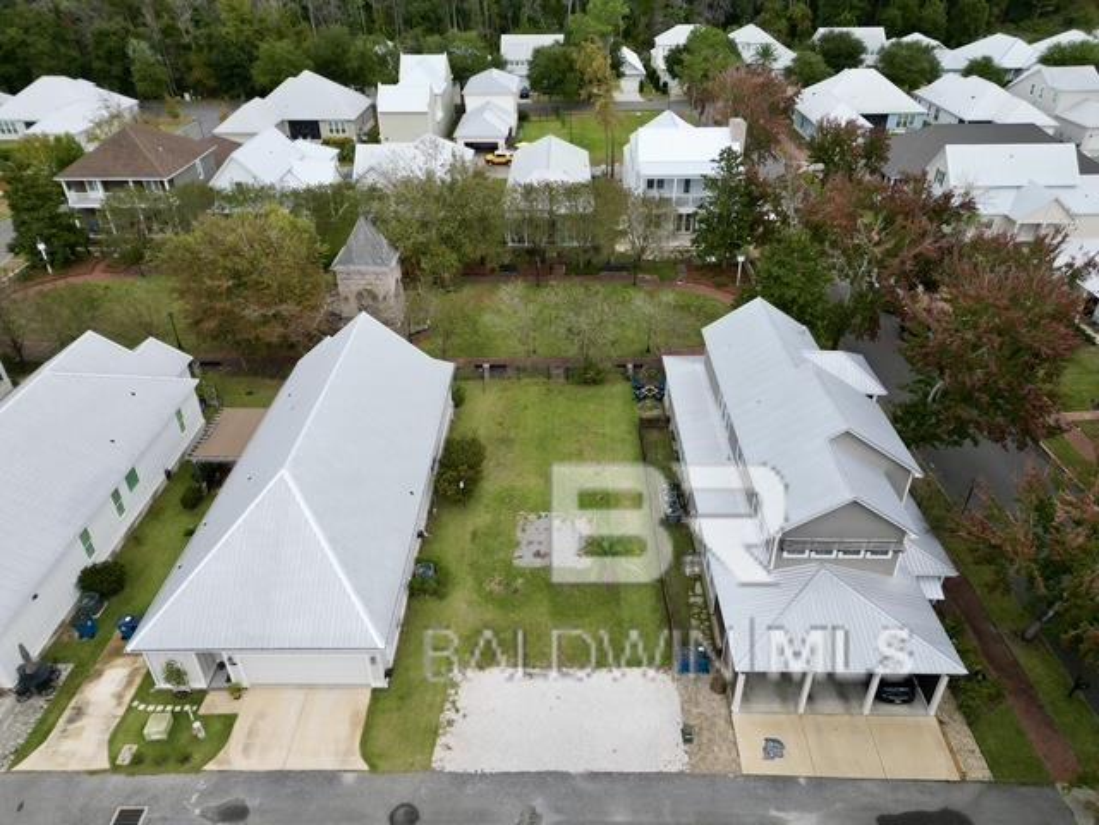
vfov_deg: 56.8
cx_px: 550
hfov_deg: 71.6
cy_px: 412
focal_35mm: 24
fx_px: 762
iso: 130
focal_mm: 6.72
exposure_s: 1/2000
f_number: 1.7
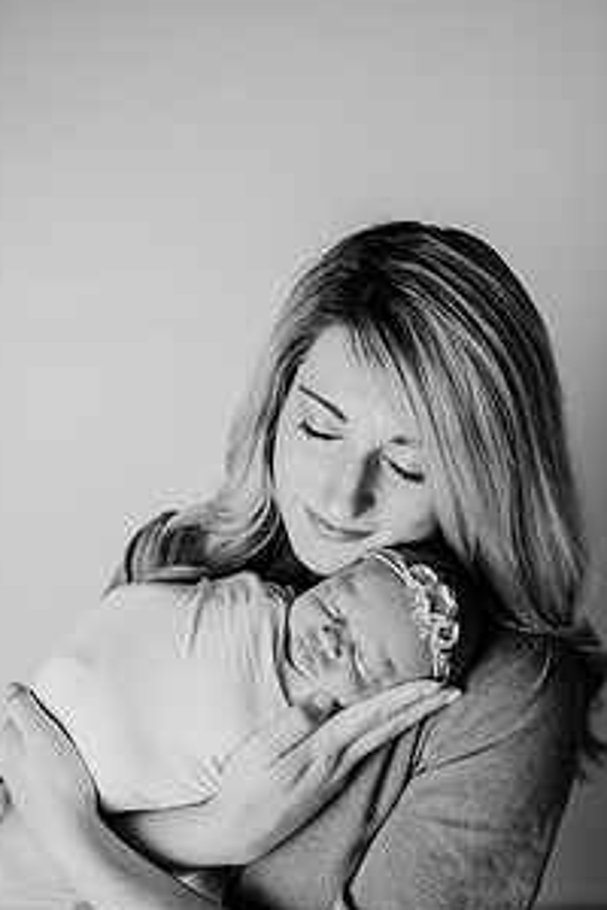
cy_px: 613
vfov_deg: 52.0
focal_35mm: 36
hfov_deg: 36.8
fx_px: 910
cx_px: 337
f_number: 3.2
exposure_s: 1/160
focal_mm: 24
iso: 100
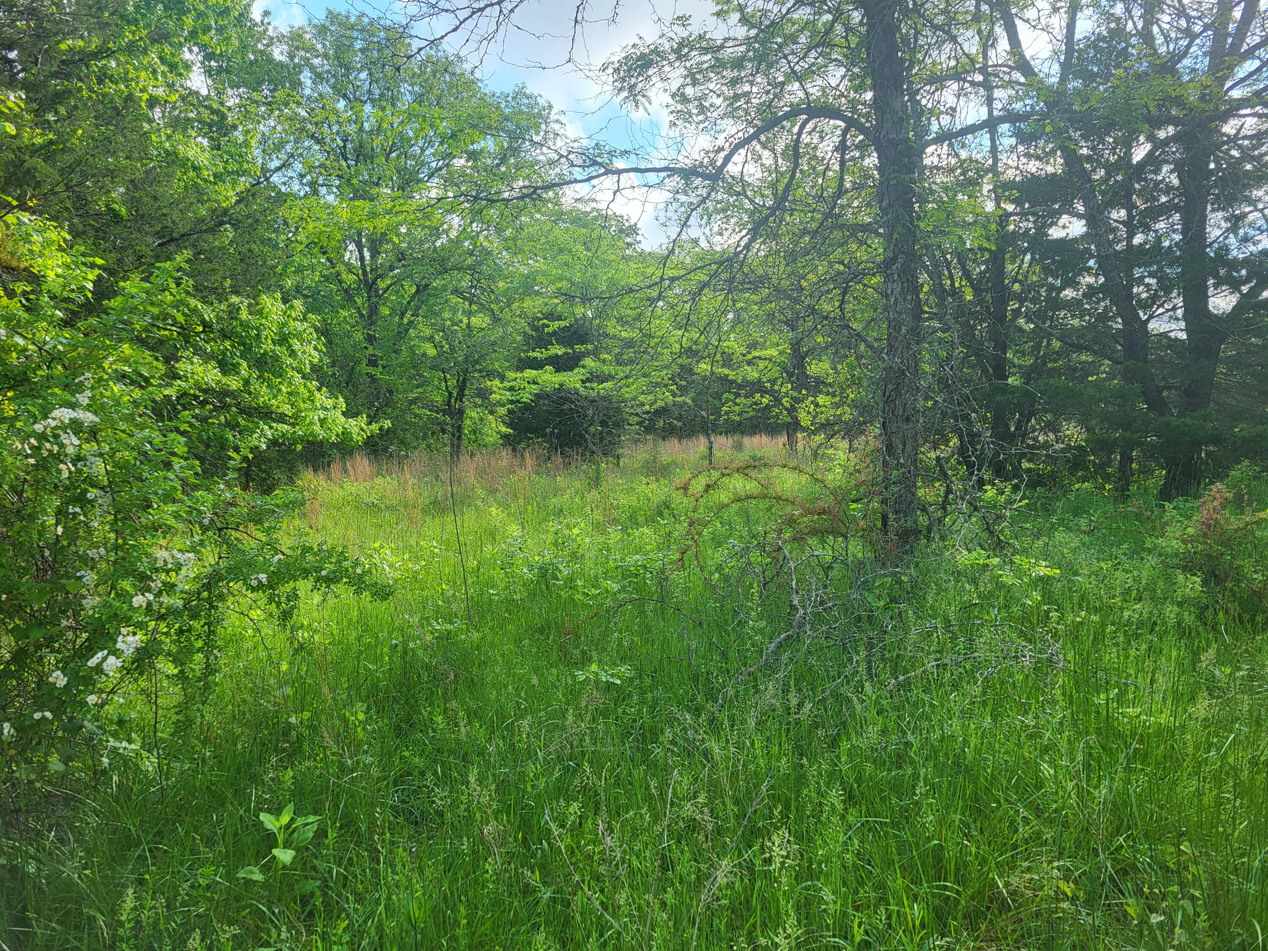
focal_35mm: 26
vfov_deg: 53.1
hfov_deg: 67.3
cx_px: 634
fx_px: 952
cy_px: 476
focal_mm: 5.4
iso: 40
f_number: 1.8
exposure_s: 1/736
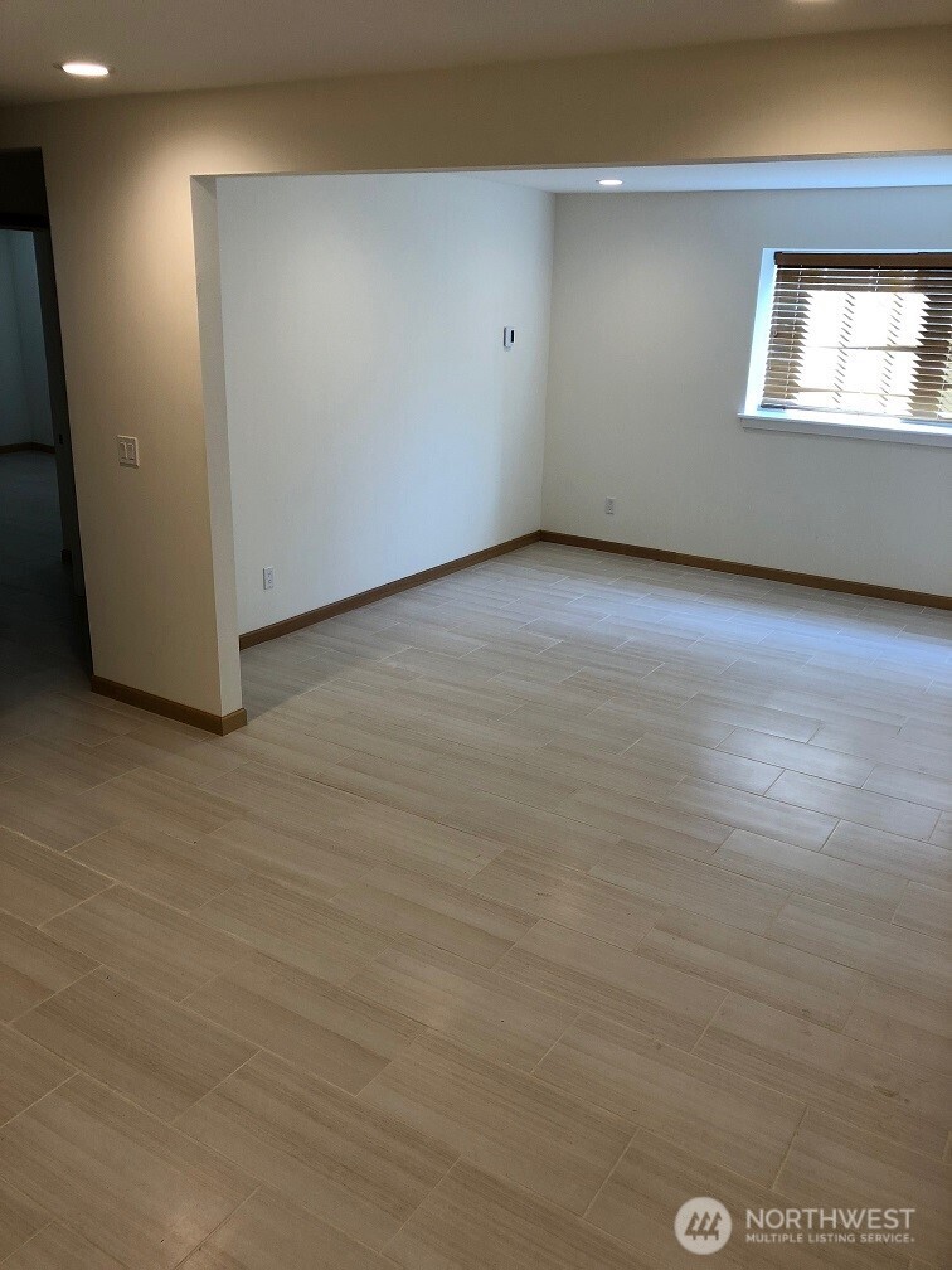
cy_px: 635
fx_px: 1027
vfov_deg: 63.4
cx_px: 476
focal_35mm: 28
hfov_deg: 49.7
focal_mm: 3.99
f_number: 1.8
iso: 25
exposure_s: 1/30
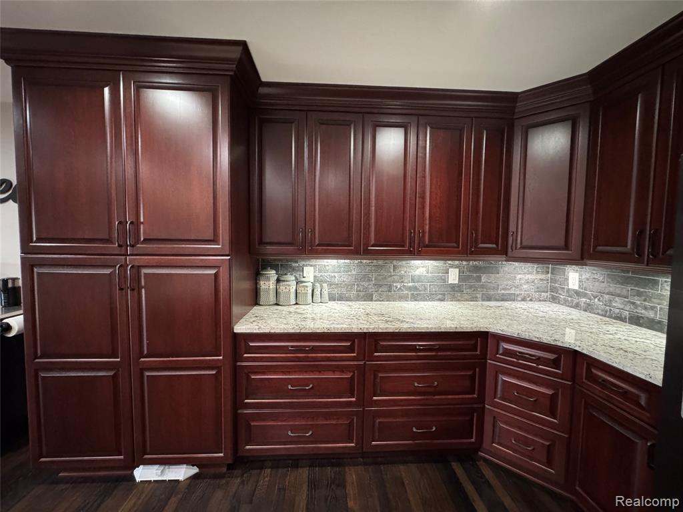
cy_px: 256
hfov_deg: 102.1
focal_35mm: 14
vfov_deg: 85.7
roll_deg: -1.2
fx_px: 276
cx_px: 342
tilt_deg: -3.5
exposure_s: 1/60
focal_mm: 2.22
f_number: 2.2
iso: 1000
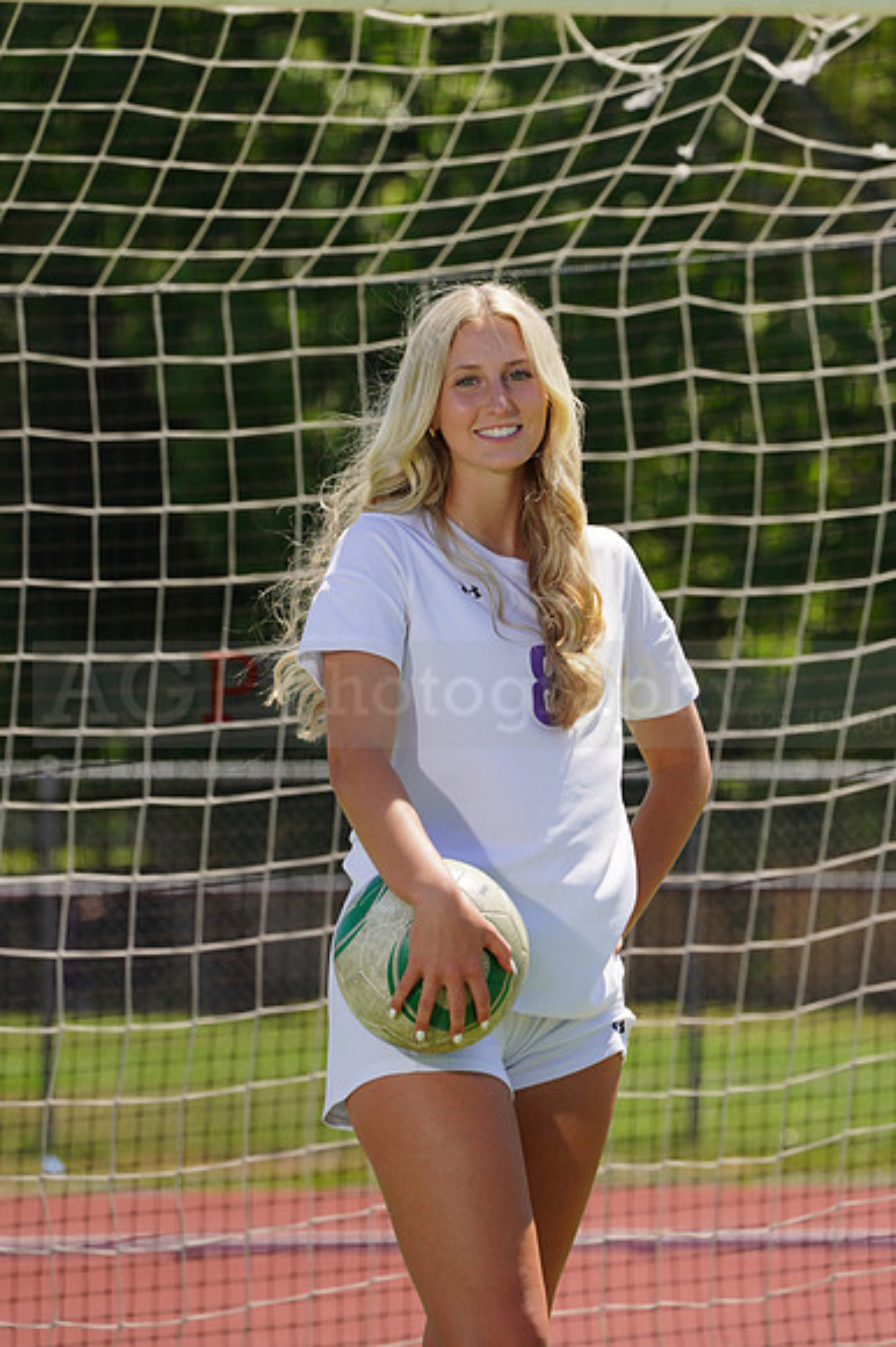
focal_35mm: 400
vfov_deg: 5.2
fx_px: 14950
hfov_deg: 3.4
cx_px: 448
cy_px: 674
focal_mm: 400
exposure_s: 1/250
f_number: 13
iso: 200
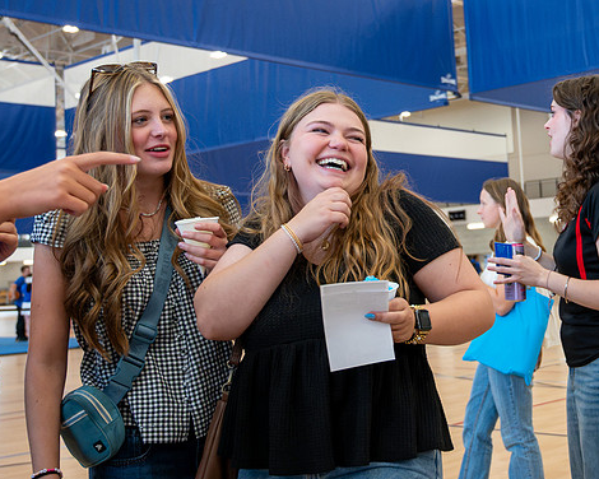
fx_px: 993
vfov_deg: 27.0
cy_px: 177
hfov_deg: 32.8
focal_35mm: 56
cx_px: 464
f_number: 4
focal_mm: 27.5
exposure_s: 1/250
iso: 2000
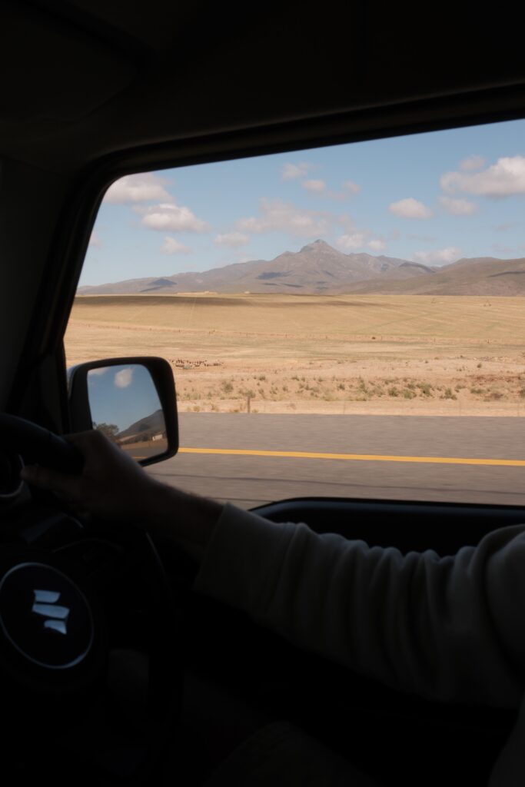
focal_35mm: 35
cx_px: 262
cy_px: 394
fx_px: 765
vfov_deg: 54.4
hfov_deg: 37.9
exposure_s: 1/250
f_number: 8
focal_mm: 23
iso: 125
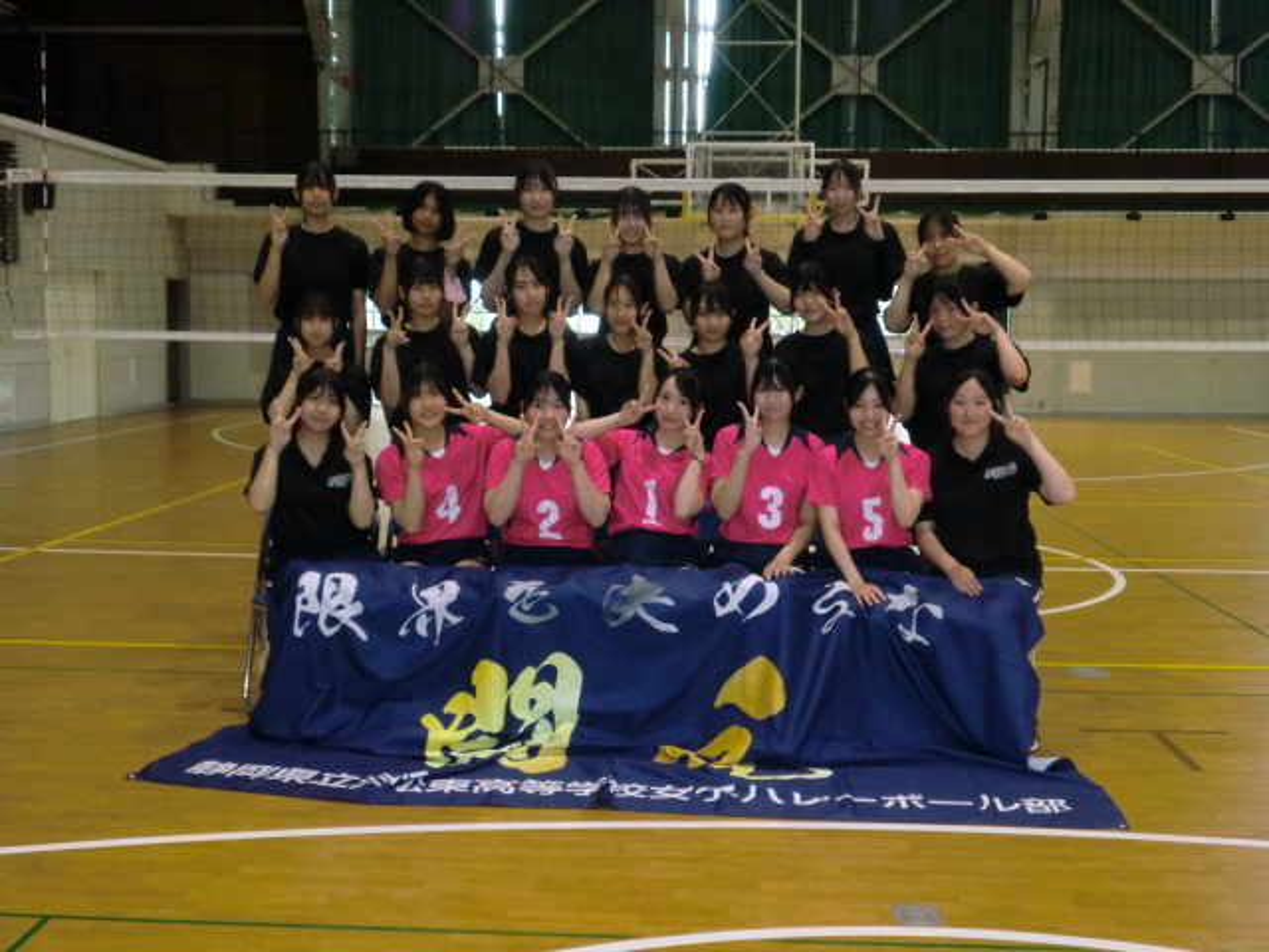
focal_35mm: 44
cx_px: 634
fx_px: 1613
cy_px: 476
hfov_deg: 42.9
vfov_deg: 32.9
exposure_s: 1/60
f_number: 3.4
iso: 400
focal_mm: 7.91
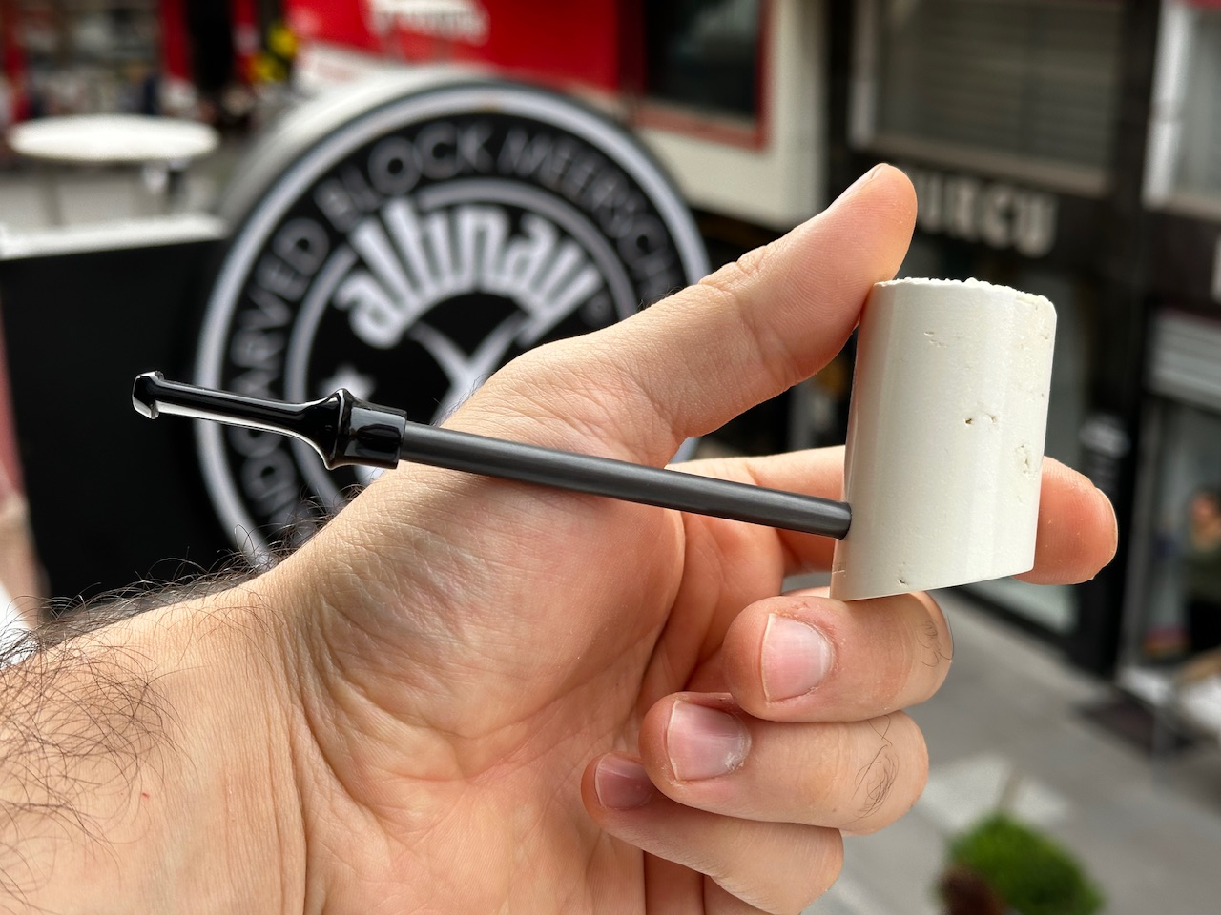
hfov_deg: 39.7
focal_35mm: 48
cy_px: 458
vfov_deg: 30.3
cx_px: 610
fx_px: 1693
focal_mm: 6.86
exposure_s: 1/864
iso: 64
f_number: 1.78
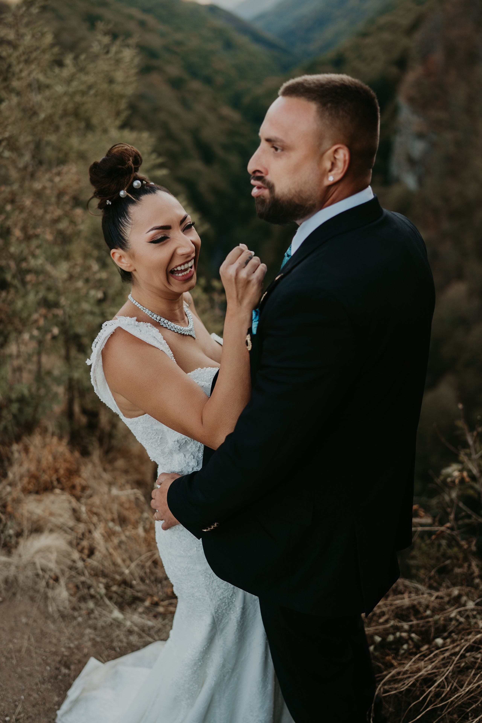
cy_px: 362
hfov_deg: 37.9
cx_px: 241
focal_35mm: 35
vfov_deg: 54.4
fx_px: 703
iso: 125
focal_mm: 35
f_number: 1.6
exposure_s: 1/640
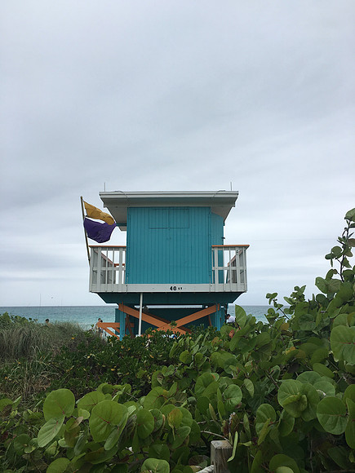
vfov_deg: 61.7
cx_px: 178
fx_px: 397
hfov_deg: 48.2
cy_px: 236
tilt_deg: +10.1
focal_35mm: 29
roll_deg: +0.4
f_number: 2.2
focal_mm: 4.15
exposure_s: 1/1012
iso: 25
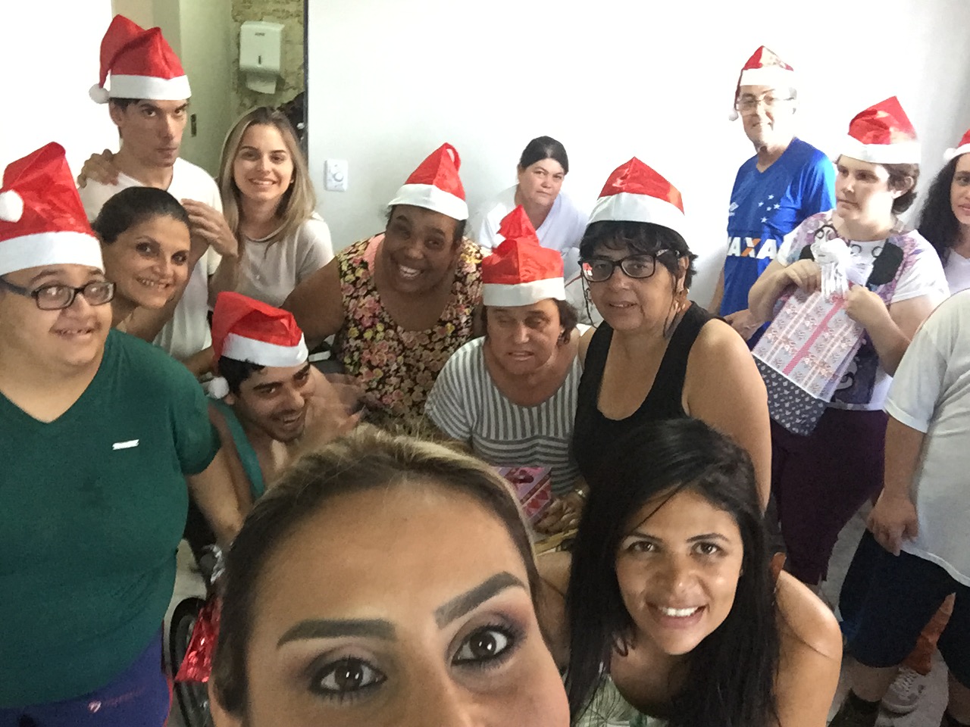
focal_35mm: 31
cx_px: 485
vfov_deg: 45.4
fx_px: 869
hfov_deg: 58.4
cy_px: 364
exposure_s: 1/30
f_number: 2.2
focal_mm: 2.65
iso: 320
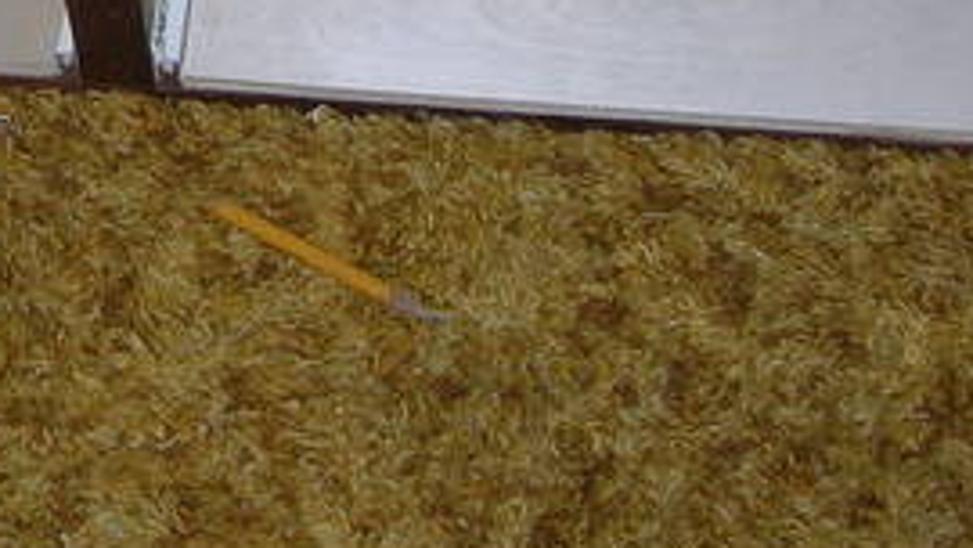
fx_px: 2864
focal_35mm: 111
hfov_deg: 18.7
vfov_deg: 10.7
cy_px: -184
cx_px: -32
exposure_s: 1/60.1
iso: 50
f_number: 2.9
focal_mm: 5.7
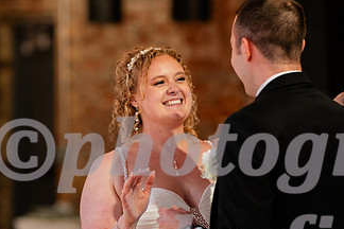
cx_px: 272
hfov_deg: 8.5
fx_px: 2312
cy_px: 162
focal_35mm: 242
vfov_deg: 5.7
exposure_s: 1/200
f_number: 2.2
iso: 2500
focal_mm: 135
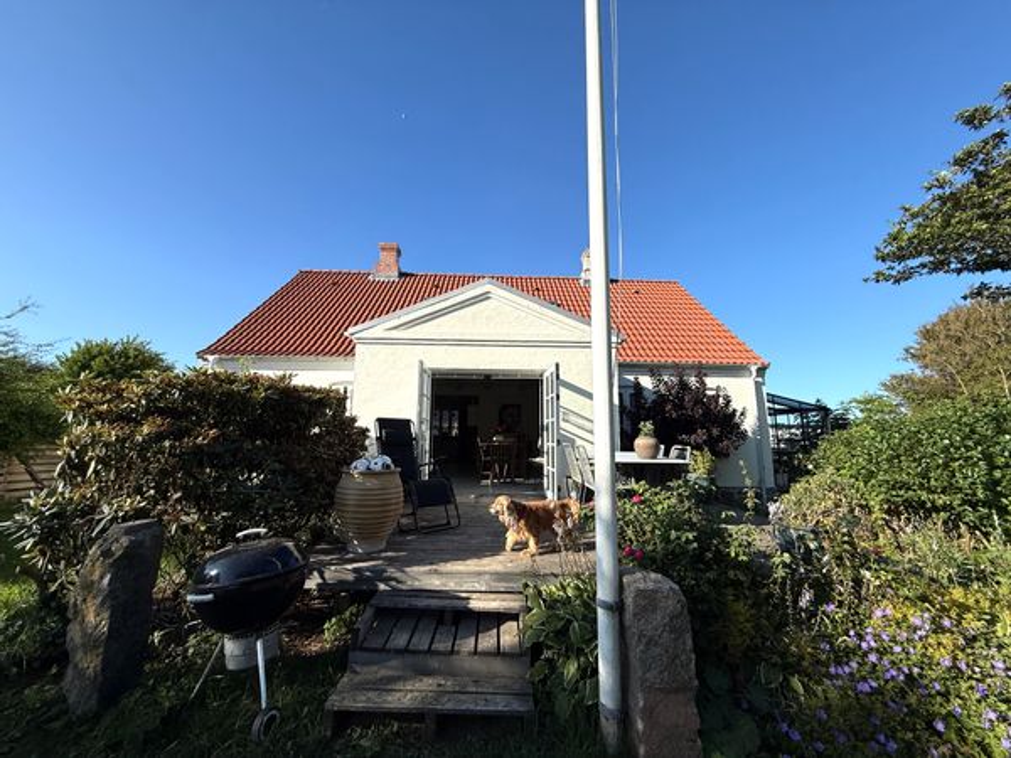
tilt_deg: +8.6
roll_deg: -0.6
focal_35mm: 14
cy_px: 379
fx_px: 409
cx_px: 506
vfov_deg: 85.7
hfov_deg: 102.1
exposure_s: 1/2165
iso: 50
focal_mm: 2.22
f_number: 2.2
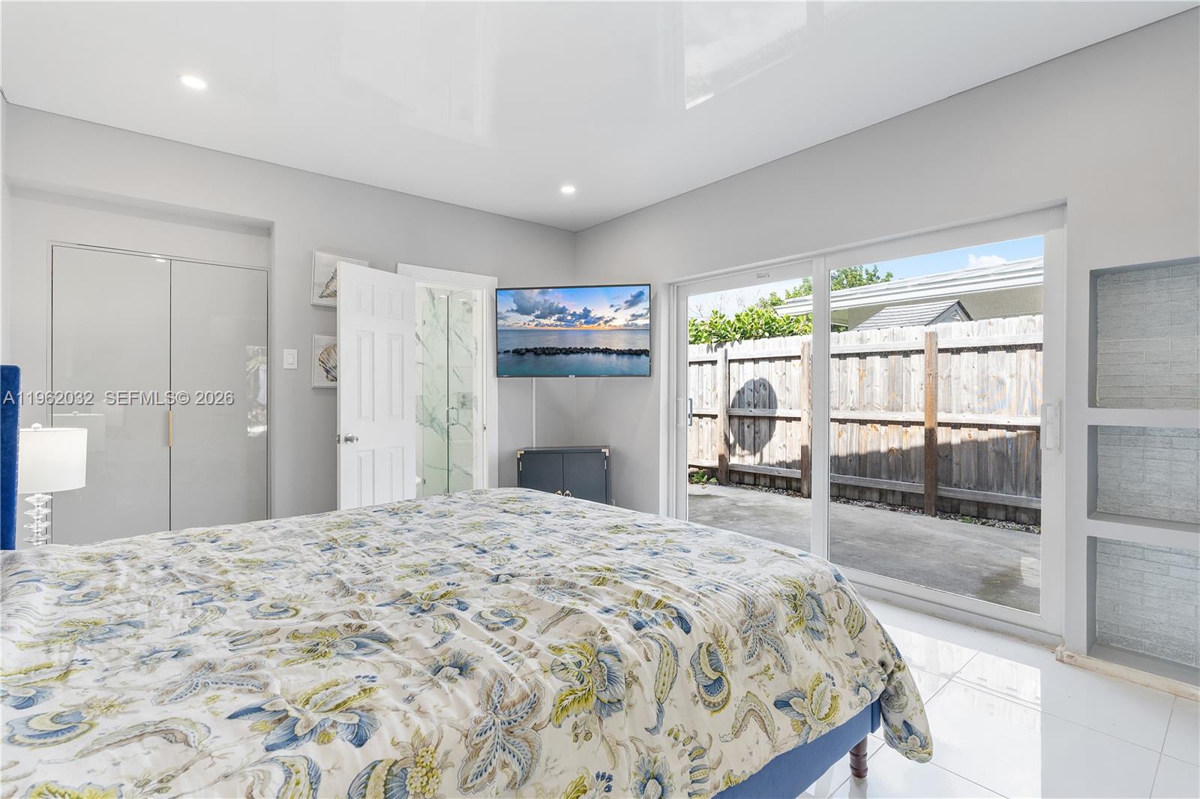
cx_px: 600
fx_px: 533
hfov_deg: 96.8
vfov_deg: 73.7
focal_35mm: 16
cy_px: 400
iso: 640
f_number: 8
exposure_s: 1/40
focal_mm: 16
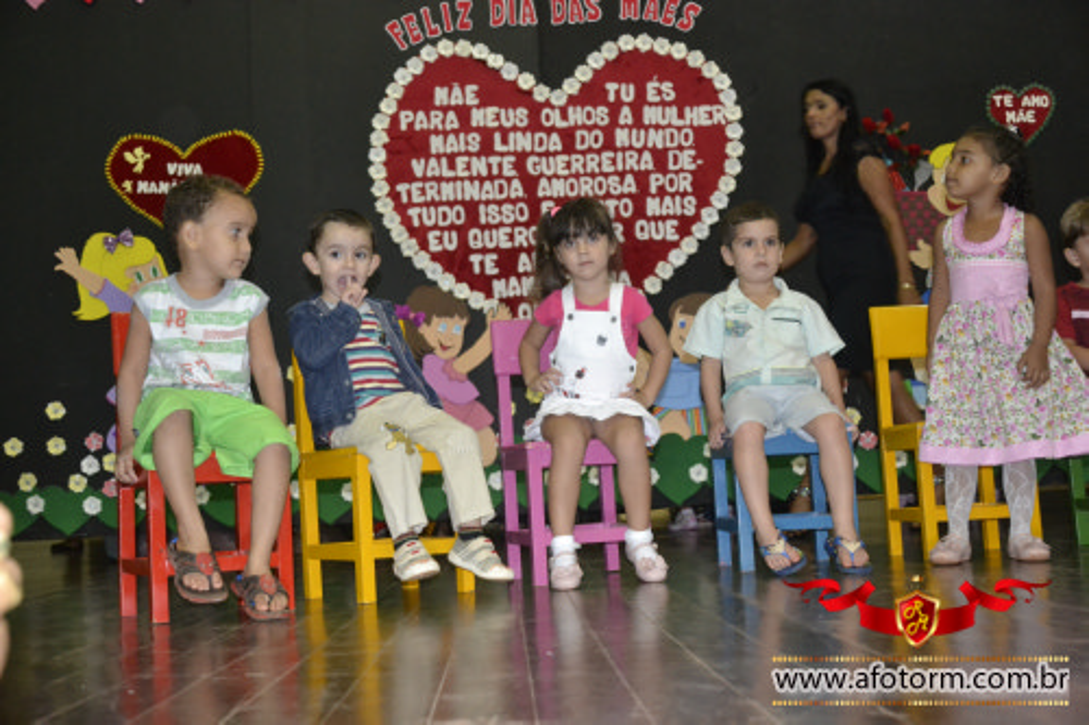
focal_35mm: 42
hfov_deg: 46.4
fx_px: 1270
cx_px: 544
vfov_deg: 31.9
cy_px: 362
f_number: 4
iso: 3200
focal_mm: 28
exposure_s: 1/60
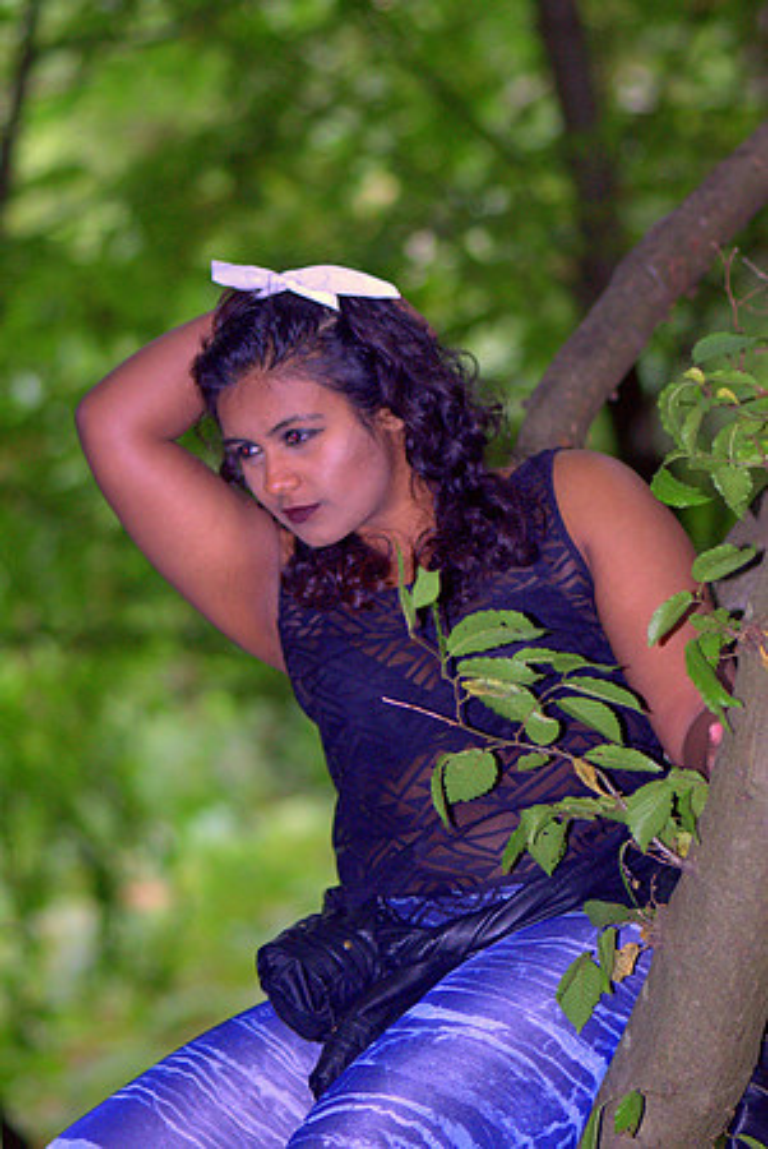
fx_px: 4789
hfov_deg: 9.2
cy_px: 574
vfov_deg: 13.7
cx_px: 384
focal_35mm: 150
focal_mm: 100
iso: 800
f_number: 2.8
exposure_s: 1/50
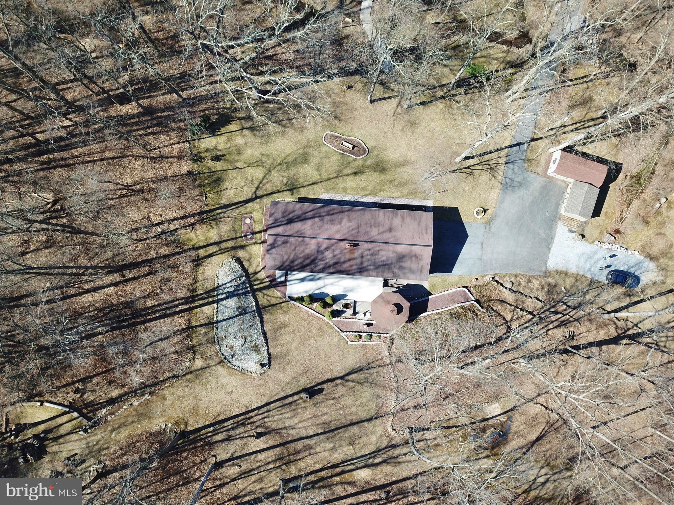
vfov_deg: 53.1
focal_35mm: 26
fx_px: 506
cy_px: 252
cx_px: 337
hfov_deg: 67.3
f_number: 2.2
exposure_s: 1/475
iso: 100
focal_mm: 4.73
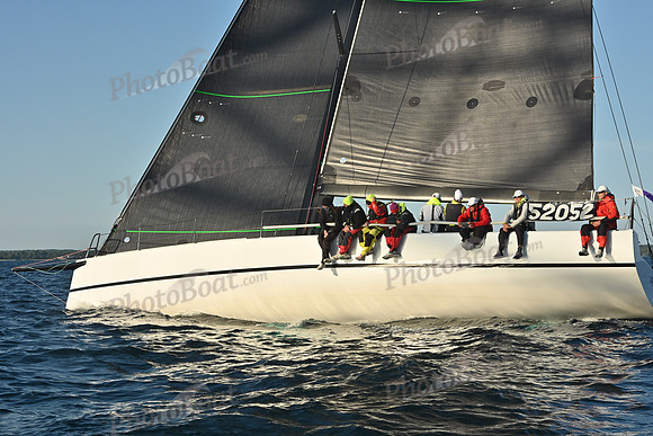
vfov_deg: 19.5
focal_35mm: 70
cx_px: 326
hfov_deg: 28.8
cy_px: 218
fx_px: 1270
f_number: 14
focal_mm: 70
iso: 800
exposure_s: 1/1000
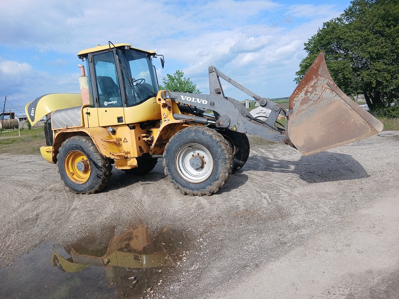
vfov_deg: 53.1
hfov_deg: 67.3
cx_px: 200
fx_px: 300
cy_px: 150
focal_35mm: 26
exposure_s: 1/545
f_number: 1.8
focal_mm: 3.98
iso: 20
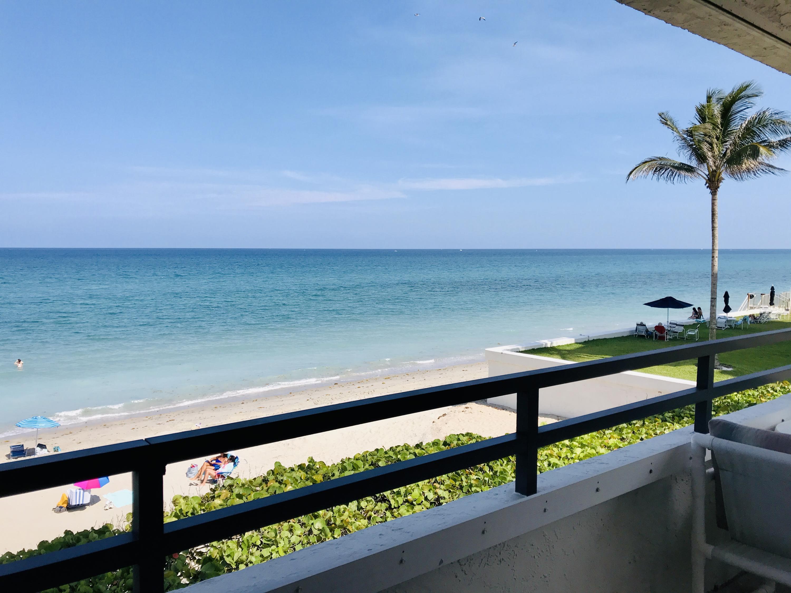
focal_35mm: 28
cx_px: 396
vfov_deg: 49.7
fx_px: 640
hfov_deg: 63.4
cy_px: 296
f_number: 1.8
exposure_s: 1/2519
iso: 20
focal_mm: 3.99
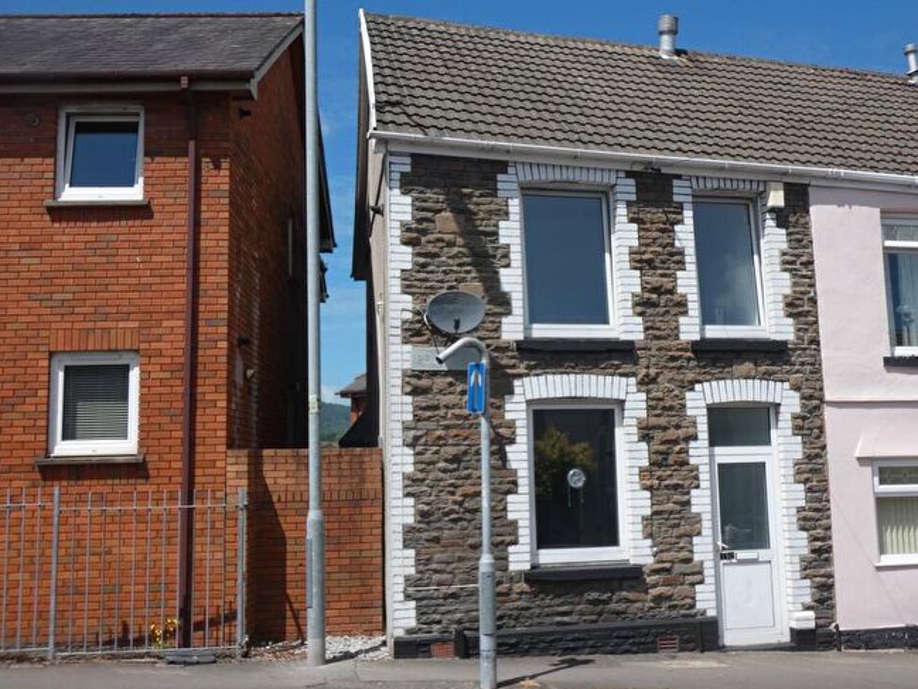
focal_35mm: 41
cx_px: 492
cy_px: 323
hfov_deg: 45.7
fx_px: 1088
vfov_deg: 35.1
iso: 80
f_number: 4
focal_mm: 6.8
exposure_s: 1/800
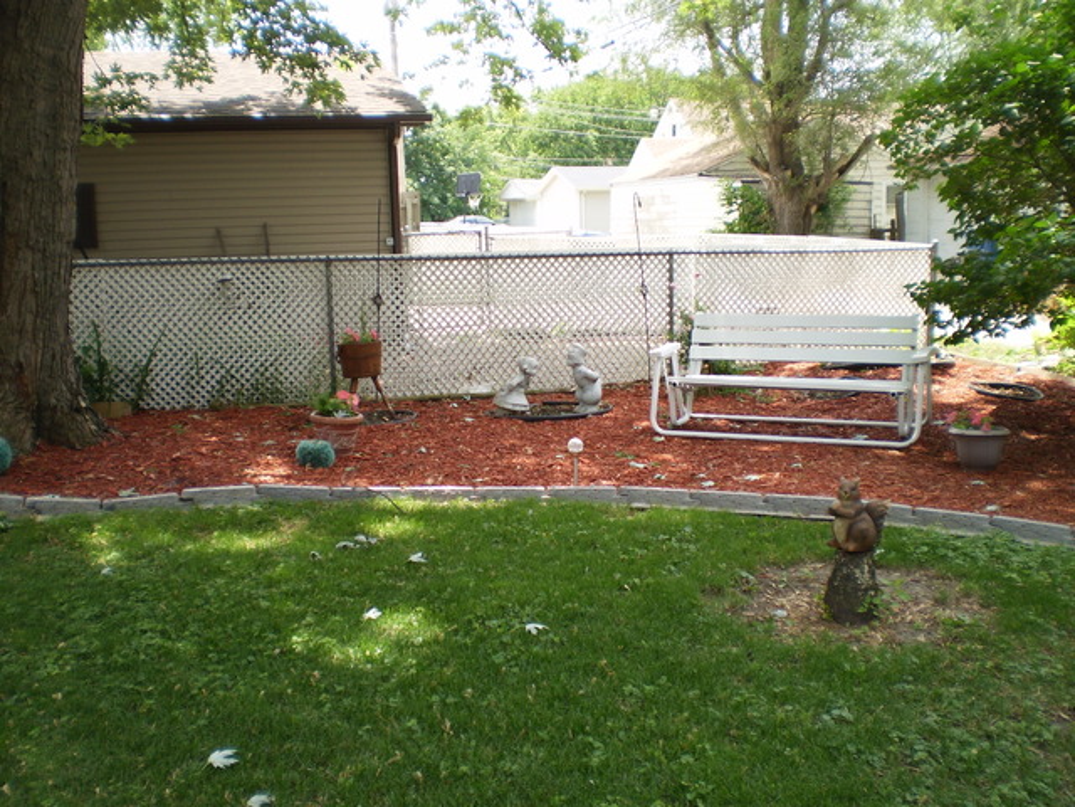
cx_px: 538
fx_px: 1118
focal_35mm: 36
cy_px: 404
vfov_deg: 39.7
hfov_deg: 51.4
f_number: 3.1
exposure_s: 1/200
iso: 64
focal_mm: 6.3
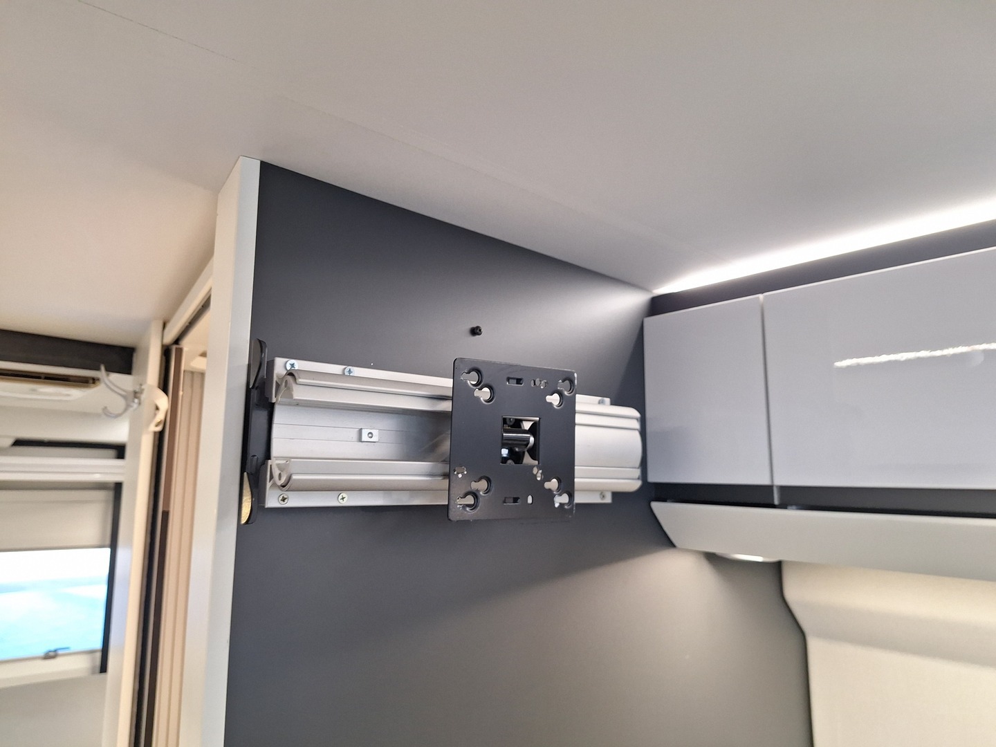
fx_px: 662
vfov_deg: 58.9
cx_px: 498
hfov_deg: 73.9
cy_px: 374
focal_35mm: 23
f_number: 1.8
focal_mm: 5.54
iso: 160
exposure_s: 1/50
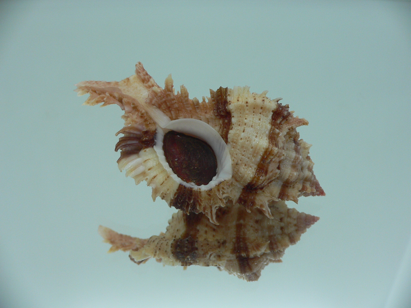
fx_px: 416
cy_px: 154
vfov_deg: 40.7
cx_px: 206
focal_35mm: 35
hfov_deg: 52.6
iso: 80
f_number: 2.8
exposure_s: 1/60
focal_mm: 4.6
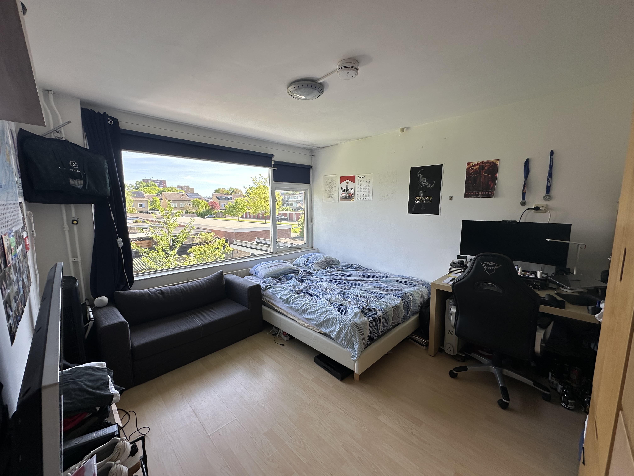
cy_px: 238
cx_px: 317
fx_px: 256
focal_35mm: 14
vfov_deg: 85.7
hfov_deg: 102.1
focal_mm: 2.22
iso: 40
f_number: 2.2
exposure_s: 1/216
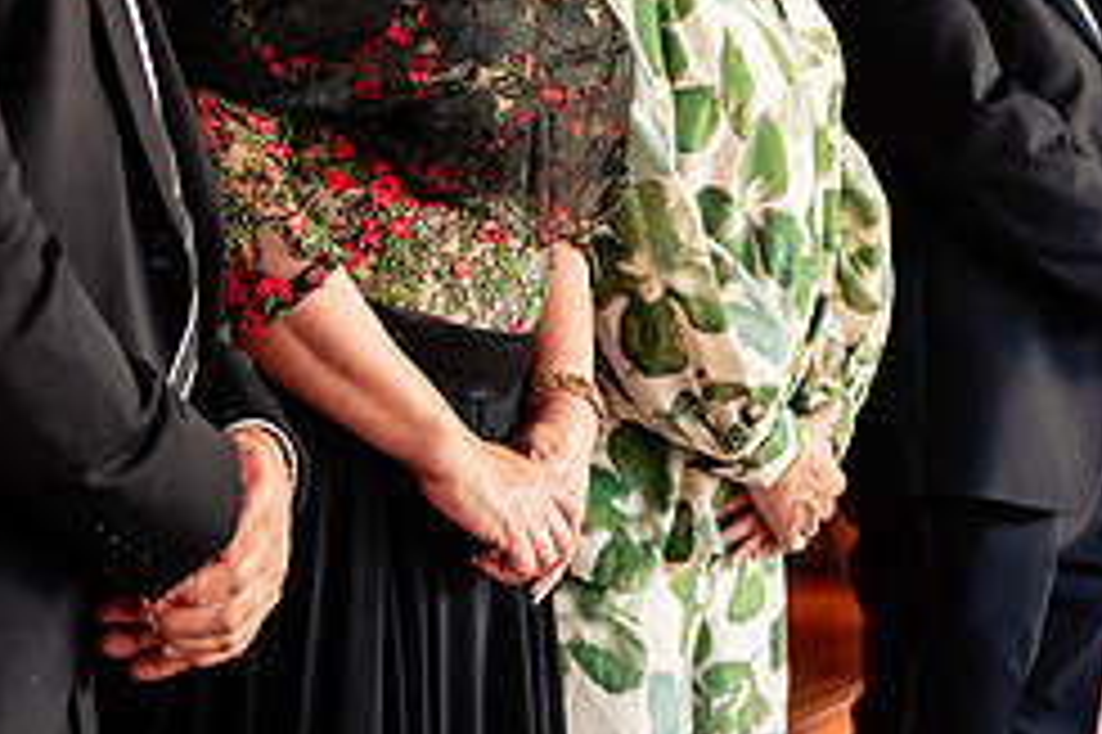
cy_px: -2
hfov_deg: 17.8
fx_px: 3518
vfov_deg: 11.8
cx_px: 364
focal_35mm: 115
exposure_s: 1/250
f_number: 3.2
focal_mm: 48
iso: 800
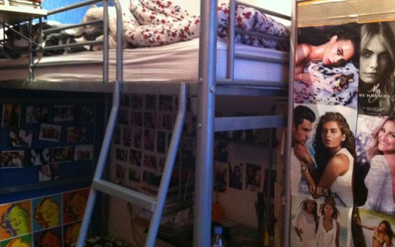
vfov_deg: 33.5
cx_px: 197
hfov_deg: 51.6
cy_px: 104
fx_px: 409
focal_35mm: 38
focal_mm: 3.85
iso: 800
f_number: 2.8
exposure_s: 1/15
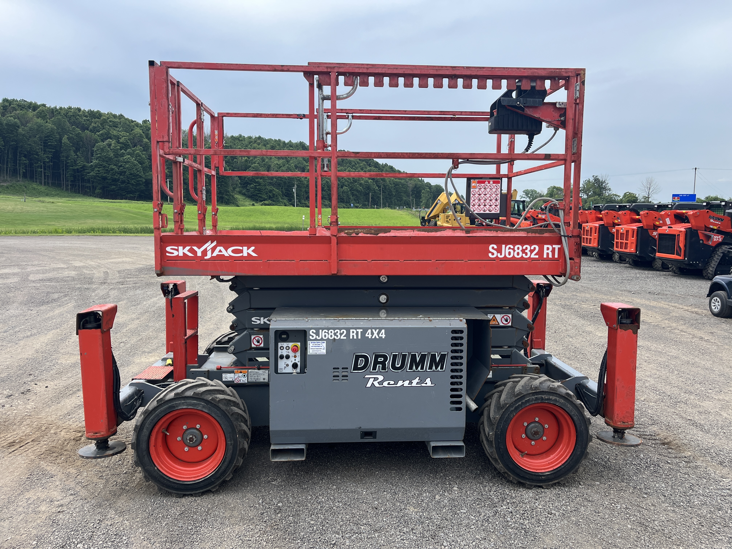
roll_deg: +0.2
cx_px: 366
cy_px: 274
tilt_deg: -5.1
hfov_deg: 67.3
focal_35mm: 26
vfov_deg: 53.1
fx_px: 550
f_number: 1.6
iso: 50
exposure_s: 1/2222
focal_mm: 5.1
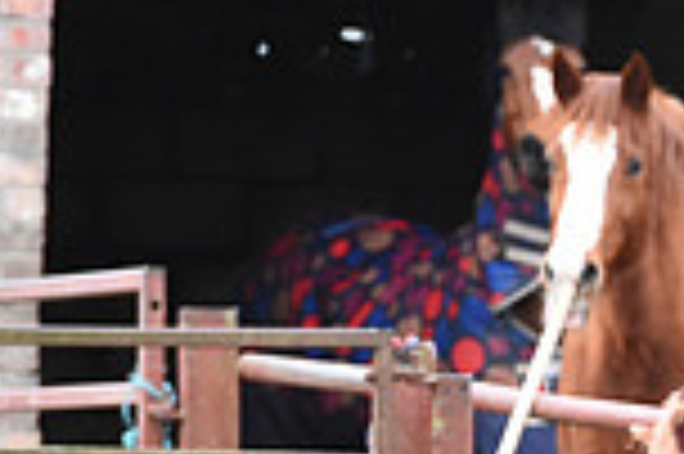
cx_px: 1058
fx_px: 14462
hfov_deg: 2.7
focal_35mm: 762
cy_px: 692
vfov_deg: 1.8
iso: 3600
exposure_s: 1/800
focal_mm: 200
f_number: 5.6
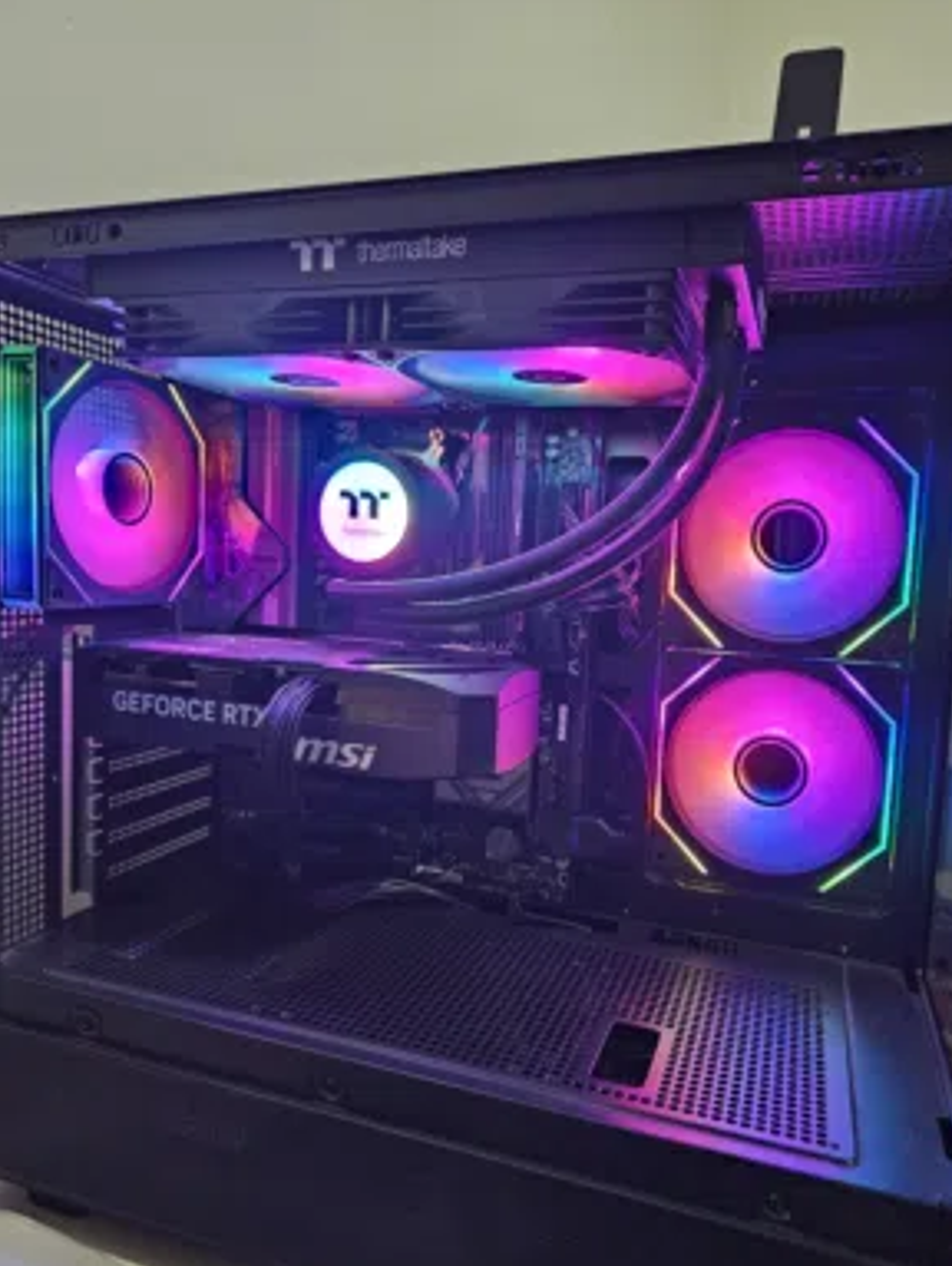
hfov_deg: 56.9
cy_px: 651
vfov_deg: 71.5
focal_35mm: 24
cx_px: 493
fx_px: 879
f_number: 1.7
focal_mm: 6.3
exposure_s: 1/33.3
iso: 640
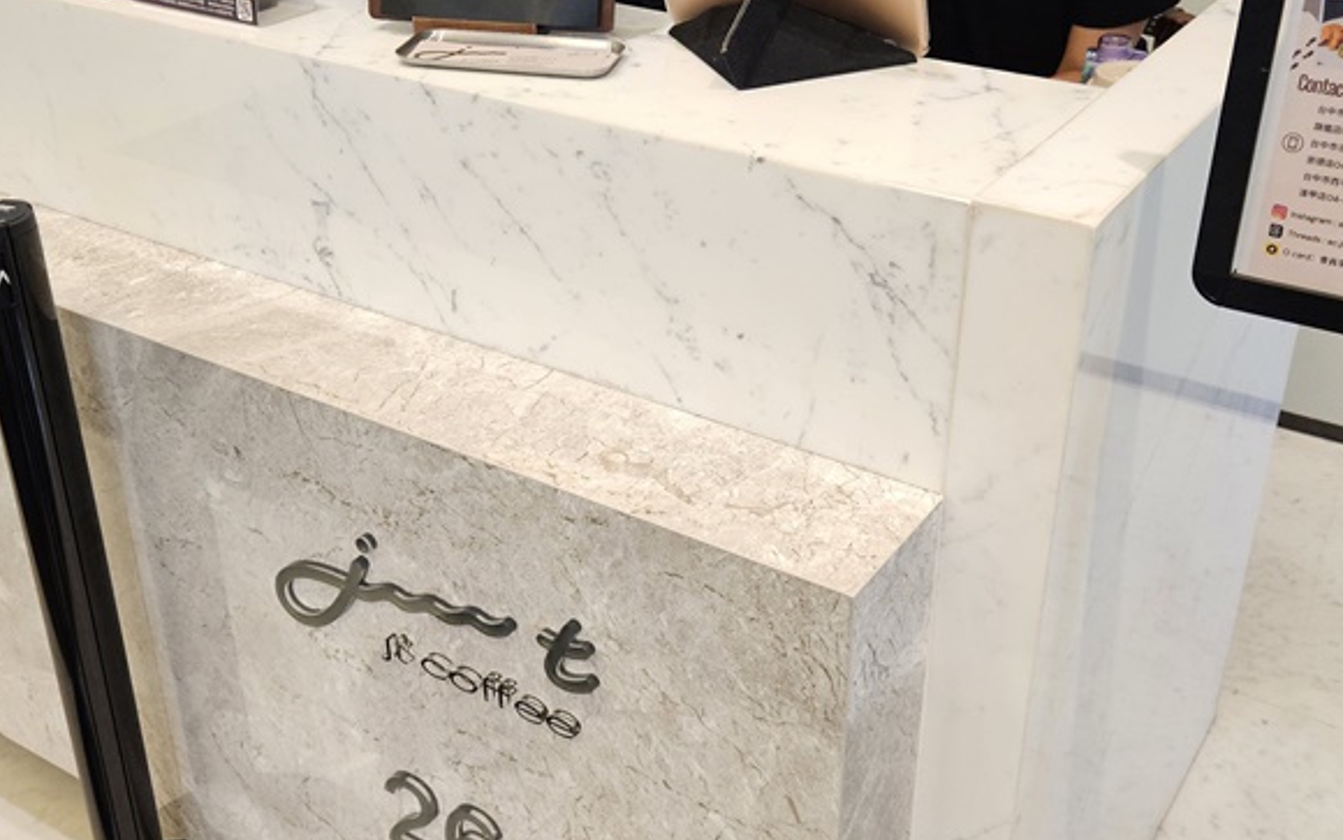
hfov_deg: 47.2
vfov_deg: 30.5
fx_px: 1538
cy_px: 324
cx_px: 697
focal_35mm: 42
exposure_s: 1/120
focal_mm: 5.4
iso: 640
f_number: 1.8
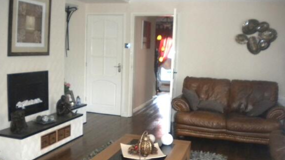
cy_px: 87
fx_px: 295
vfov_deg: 30.4
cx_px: 143
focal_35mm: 39
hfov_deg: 51.6
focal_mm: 6.3
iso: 400
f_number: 3.1
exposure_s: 1/30
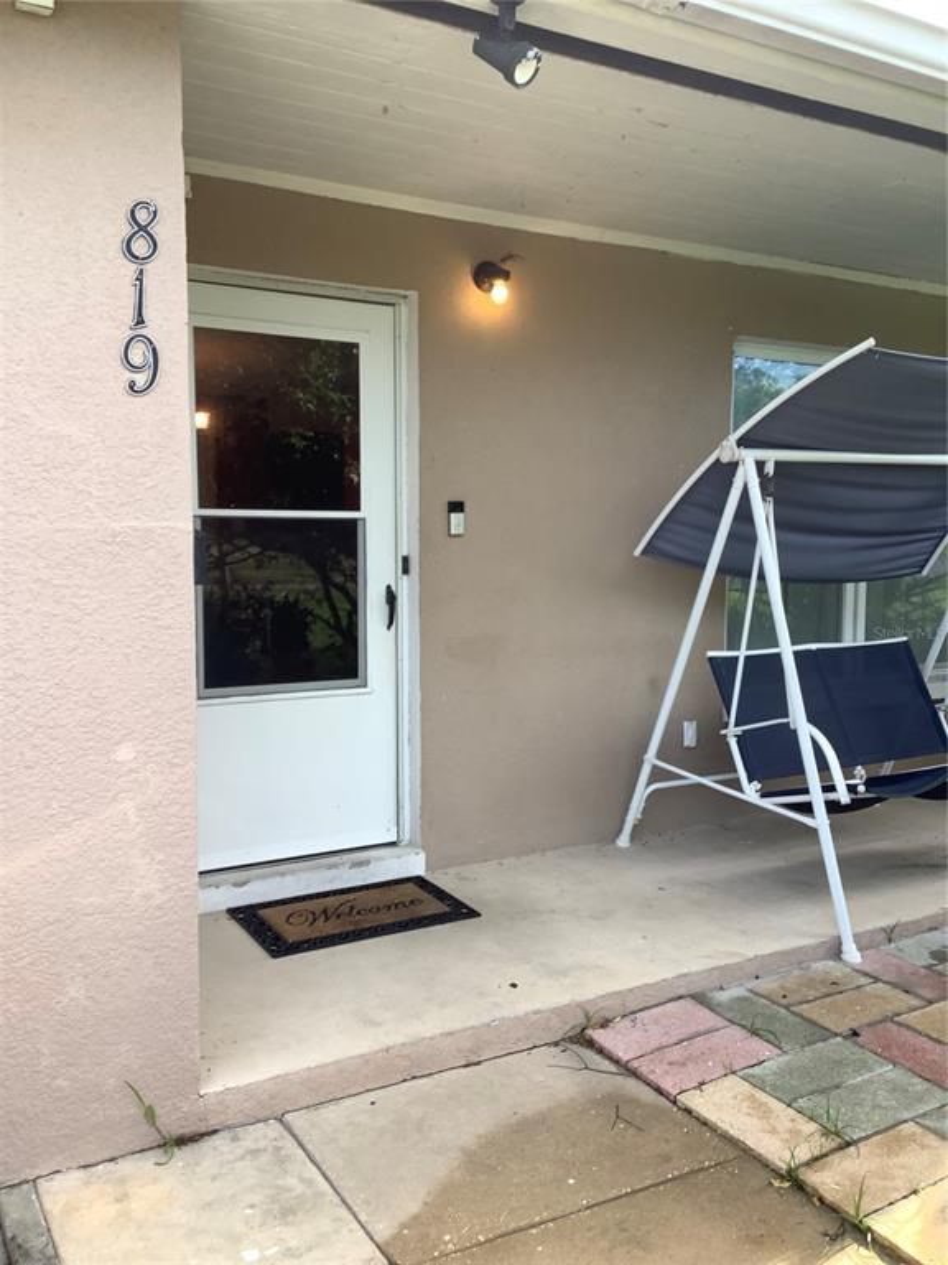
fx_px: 1132
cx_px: 474
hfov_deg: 45.4
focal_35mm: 31
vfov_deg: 58.4
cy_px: 632
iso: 25
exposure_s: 1/120
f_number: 2.4
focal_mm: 3.3
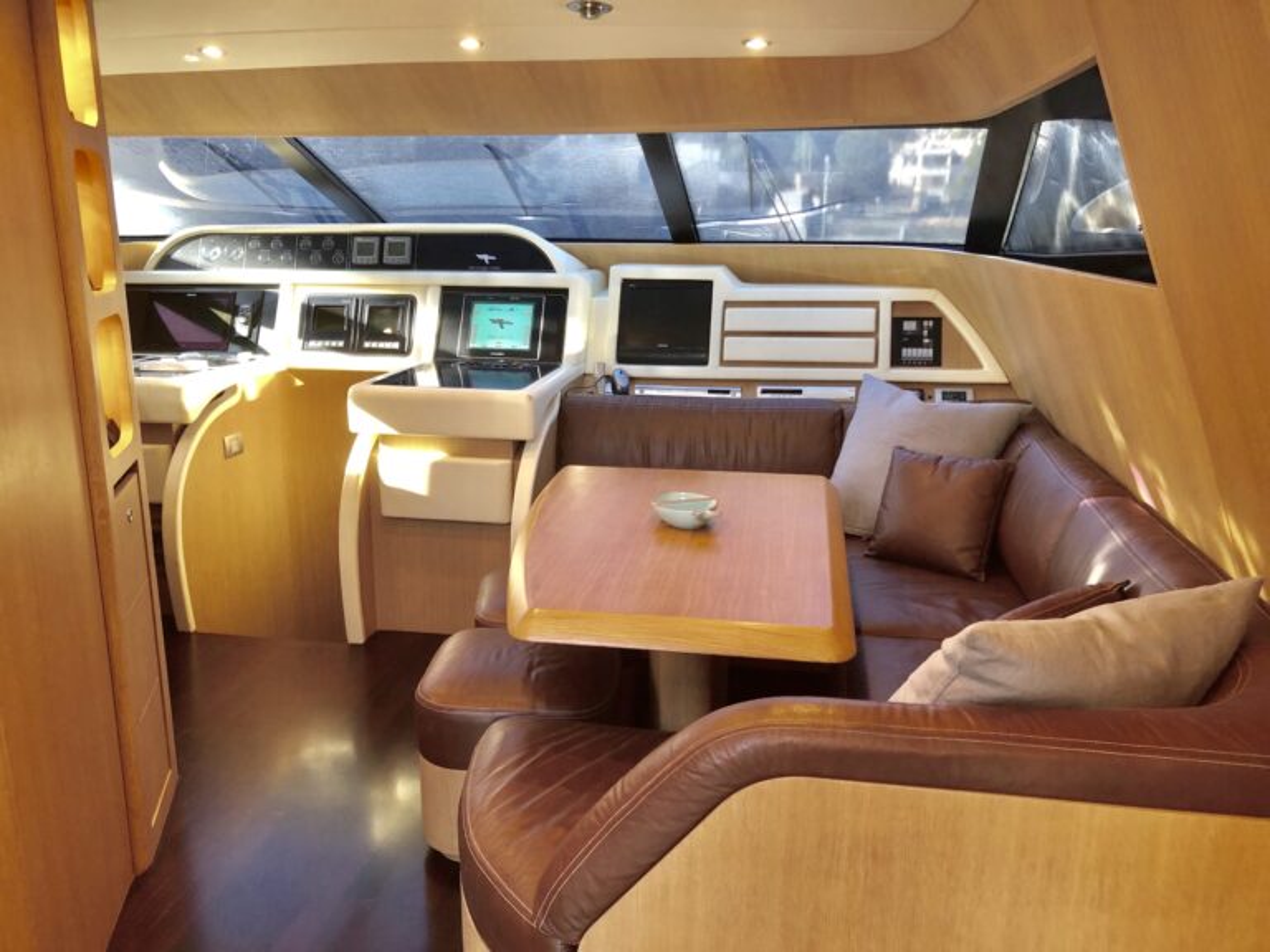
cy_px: 476
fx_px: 1027
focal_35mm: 28
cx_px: 635
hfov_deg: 63.4
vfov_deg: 49.7
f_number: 1.8
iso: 64
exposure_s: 1/17
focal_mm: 3.99
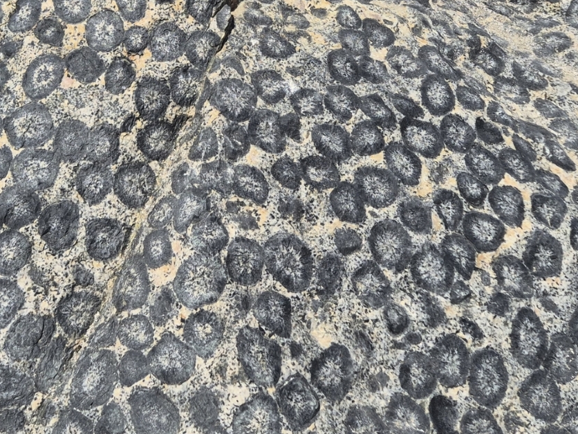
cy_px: -10
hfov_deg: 34.5
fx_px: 918
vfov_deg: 25.1
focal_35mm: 55
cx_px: 178
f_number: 1.8
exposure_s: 1/2352
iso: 25
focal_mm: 5.4
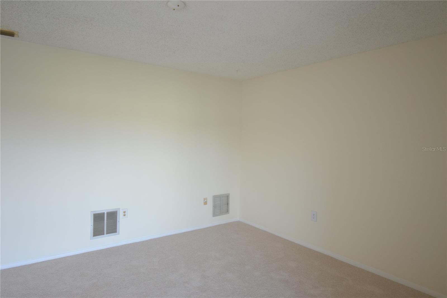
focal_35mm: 21
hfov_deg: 81.2
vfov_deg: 59.5
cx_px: 224
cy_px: 149
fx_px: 261
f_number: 4.5
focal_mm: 14
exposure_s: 1/80
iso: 400
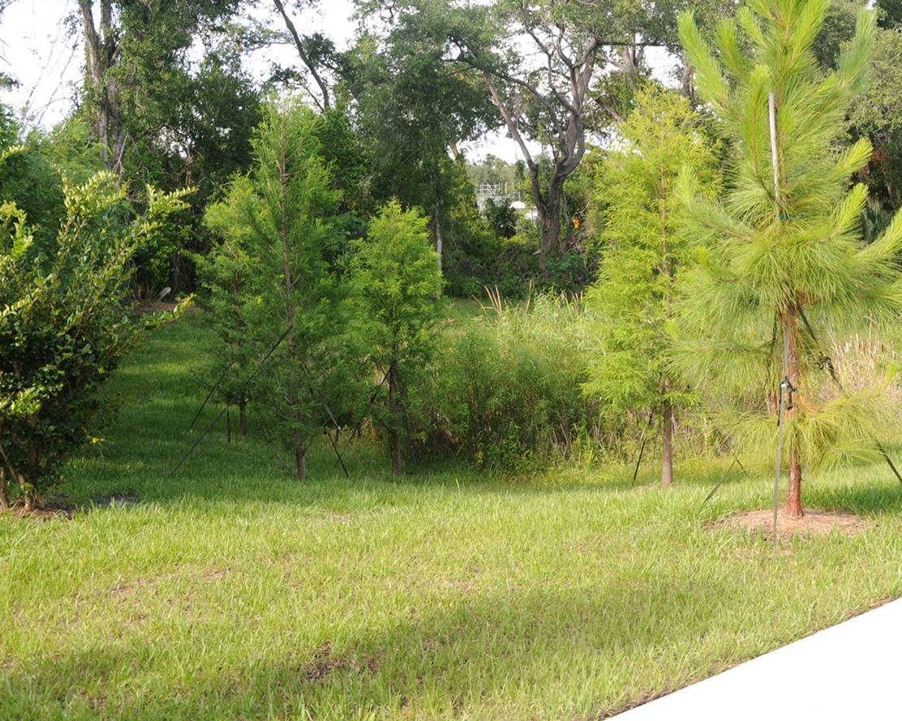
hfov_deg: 43.0
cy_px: 292
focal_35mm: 43
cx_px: 540
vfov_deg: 35.0
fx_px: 1139
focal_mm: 21
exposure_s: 1/125
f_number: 5.6
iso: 200
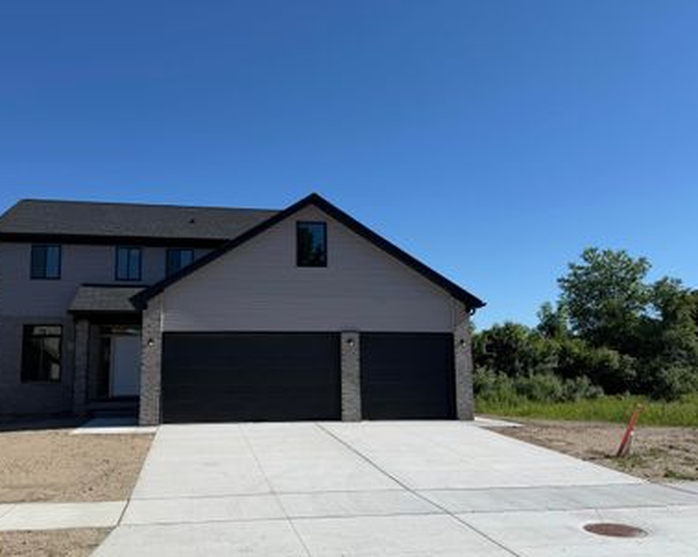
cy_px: 287
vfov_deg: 47.1
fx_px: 640
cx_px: 301
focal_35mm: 31
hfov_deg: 57.0
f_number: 1.78
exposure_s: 1/6173
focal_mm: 6.76
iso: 80
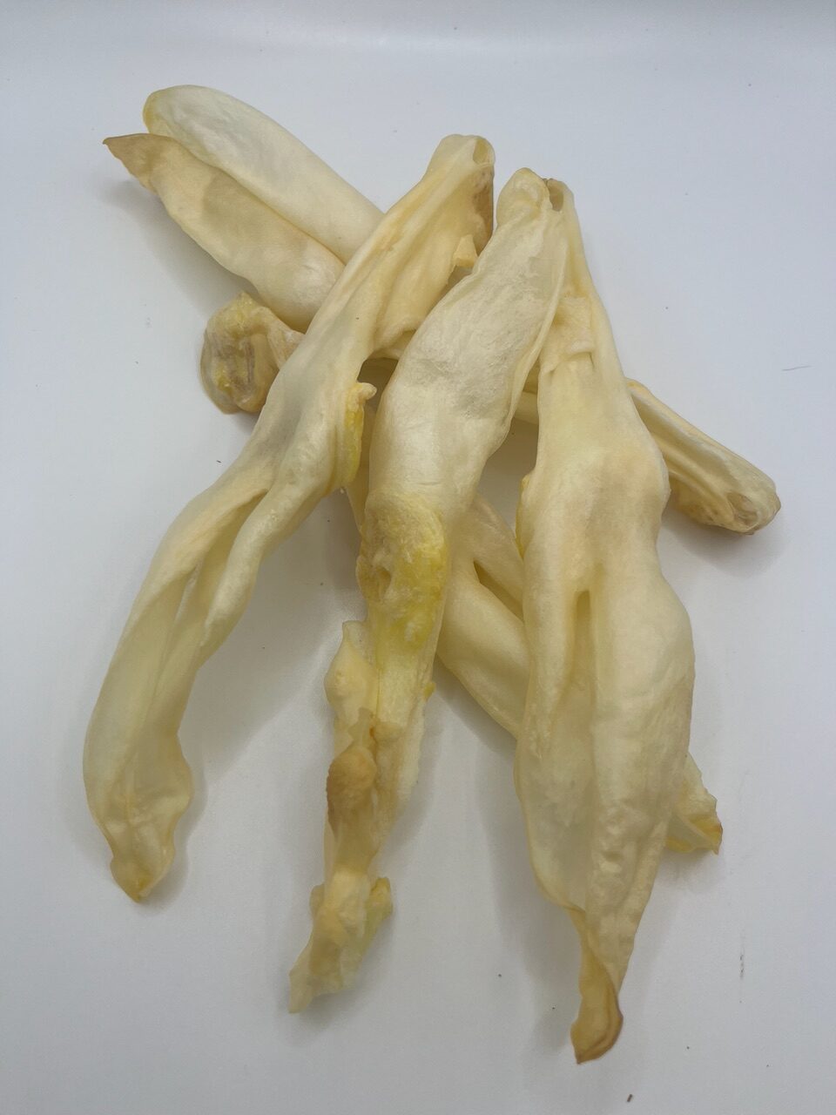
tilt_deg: -66.4
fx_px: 837
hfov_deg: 53.1
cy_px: 558
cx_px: 418
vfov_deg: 67.3
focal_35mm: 26
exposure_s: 1/478
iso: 50
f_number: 1.6
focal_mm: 5.1
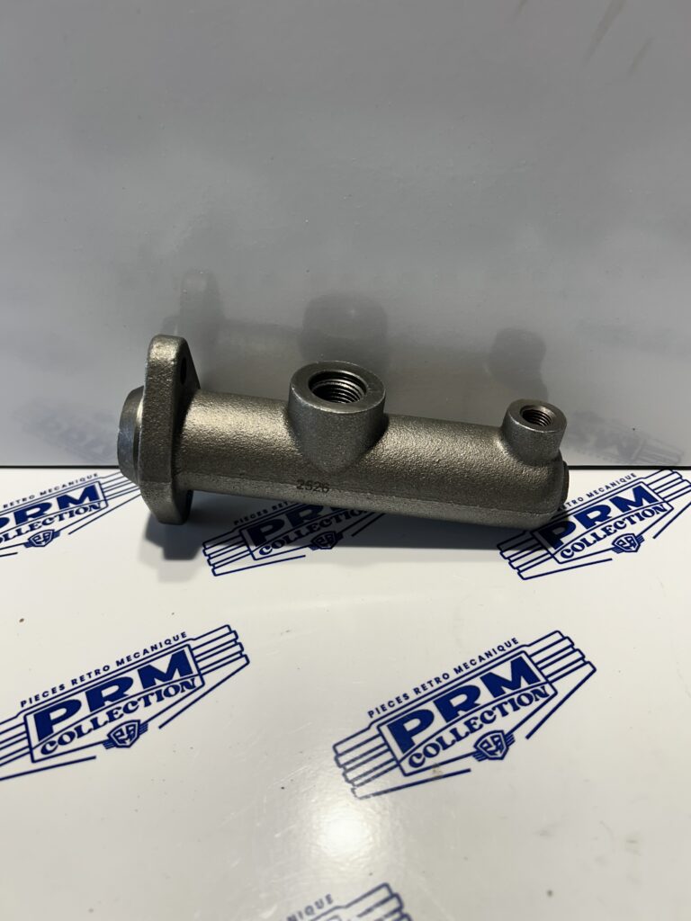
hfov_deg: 53.1
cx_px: 346
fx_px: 692
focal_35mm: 26
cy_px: 460
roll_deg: +3.8
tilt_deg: -43.6
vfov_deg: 67.3
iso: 40
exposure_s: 1/151
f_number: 1.5
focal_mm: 5.7
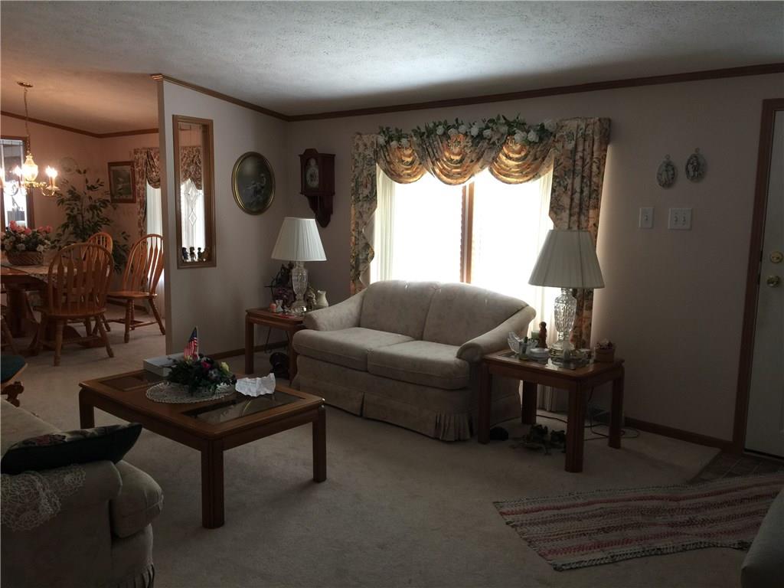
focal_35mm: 29
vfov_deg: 48.2
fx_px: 657
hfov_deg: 61.7
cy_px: 294
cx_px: 392
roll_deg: -2.0
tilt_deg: -7.5
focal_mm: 4.15
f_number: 2.2
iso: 40
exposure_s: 1/30
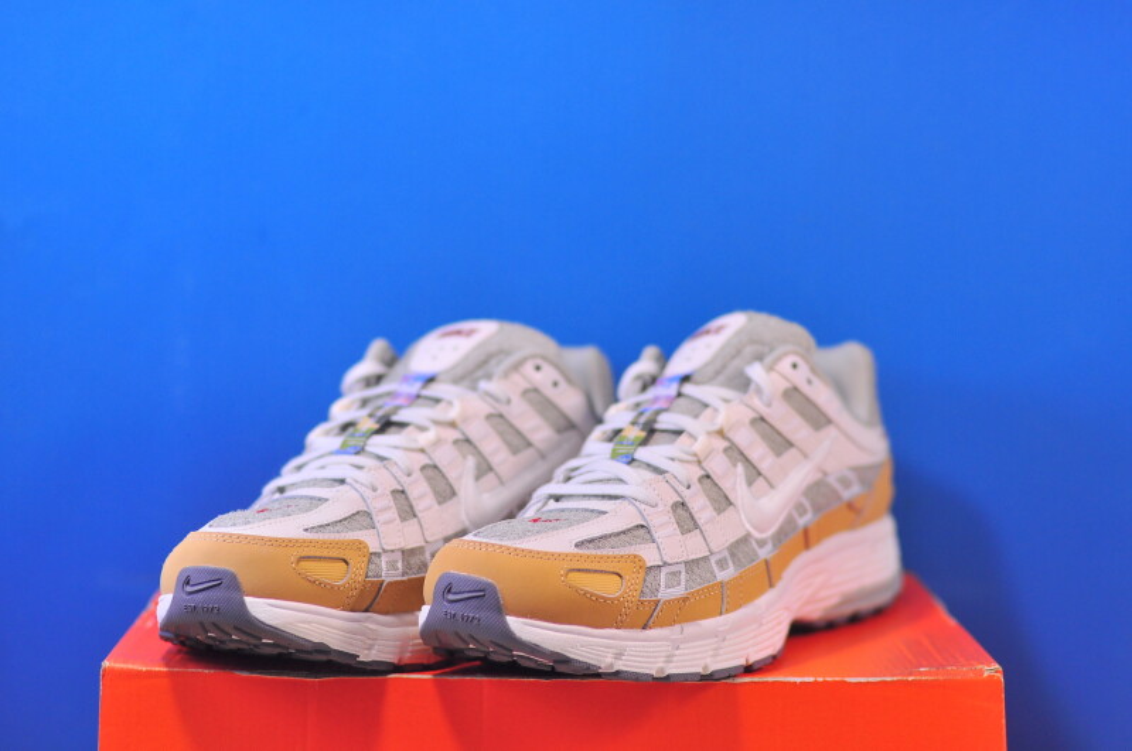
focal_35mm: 75
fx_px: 2355
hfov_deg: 27.0
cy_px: 376
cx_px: 566
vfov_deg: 18.1
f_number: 2.2
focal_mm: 50
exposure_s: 1/320
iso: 250
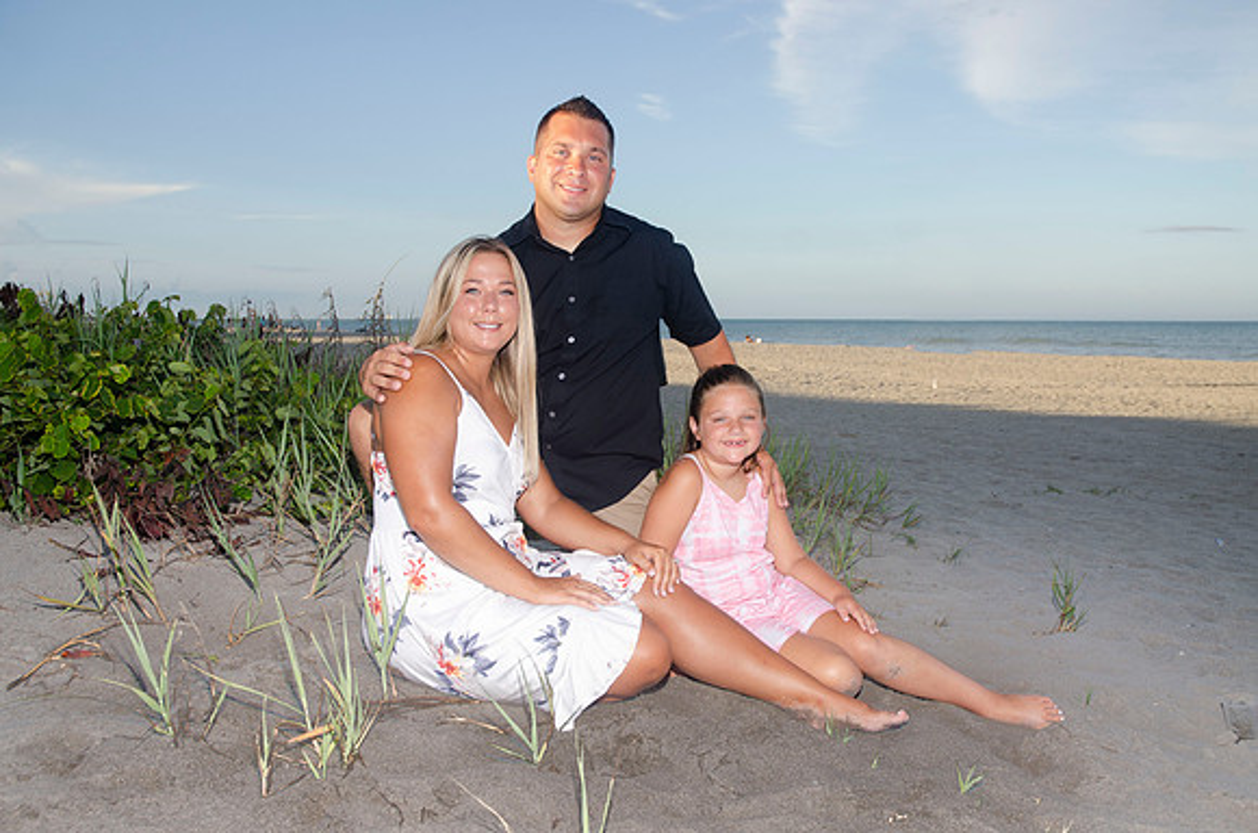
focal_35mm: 36
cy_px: 416
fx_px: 1255
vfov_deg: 36.7
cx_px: 629
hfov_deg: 53.2
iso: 100
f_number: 5.6
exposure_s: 1/250
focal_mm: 24
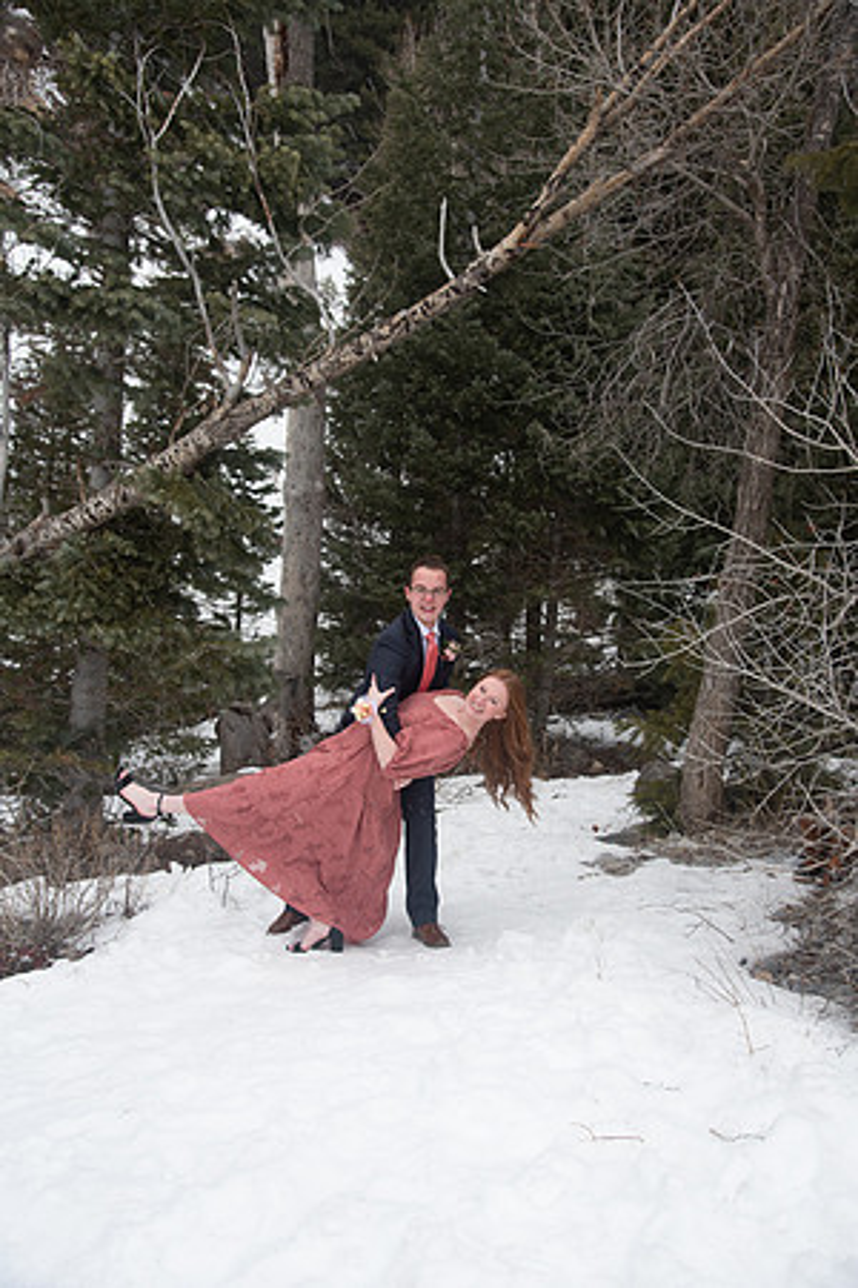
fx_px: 1251
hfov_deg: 37.9
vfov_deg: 54.4
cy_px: 644
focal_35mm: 35
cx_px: 429
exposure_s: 1/125
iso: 320
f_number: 5
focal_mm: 35
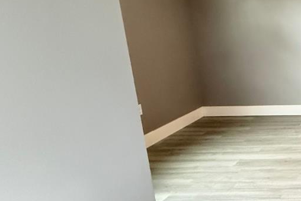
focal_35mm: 43
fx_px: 360
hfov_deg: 32.2
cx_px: 405
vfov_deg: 31.1
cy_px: 81
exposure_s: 1/60
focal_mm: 2.22
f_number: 2.2
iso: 640
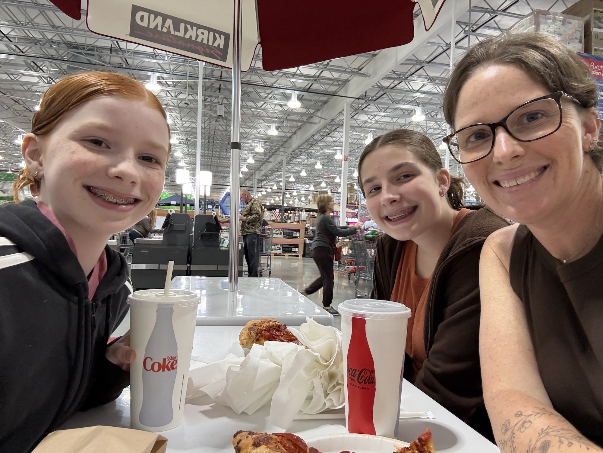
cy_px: 226
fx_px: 401
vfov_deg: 58.9
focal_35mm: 23
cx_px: 302
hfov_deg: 73.9
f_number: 1.9
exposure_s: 1/60
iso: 200
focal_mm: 2.69
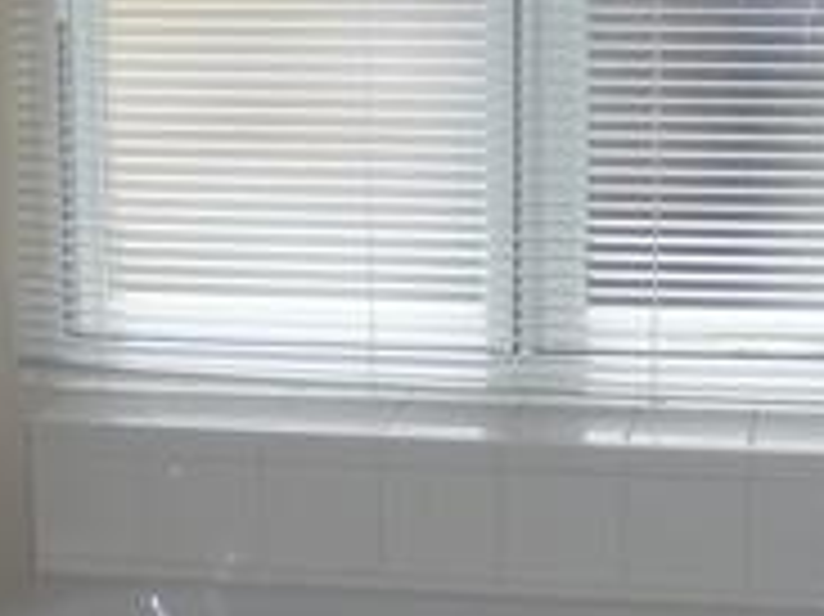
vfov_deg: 15.1
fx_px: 2331
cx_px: 558
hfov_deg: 20.0
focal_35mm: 98
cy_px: 229
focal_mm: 4.65
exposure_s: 1/60
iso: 64
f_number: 2.6
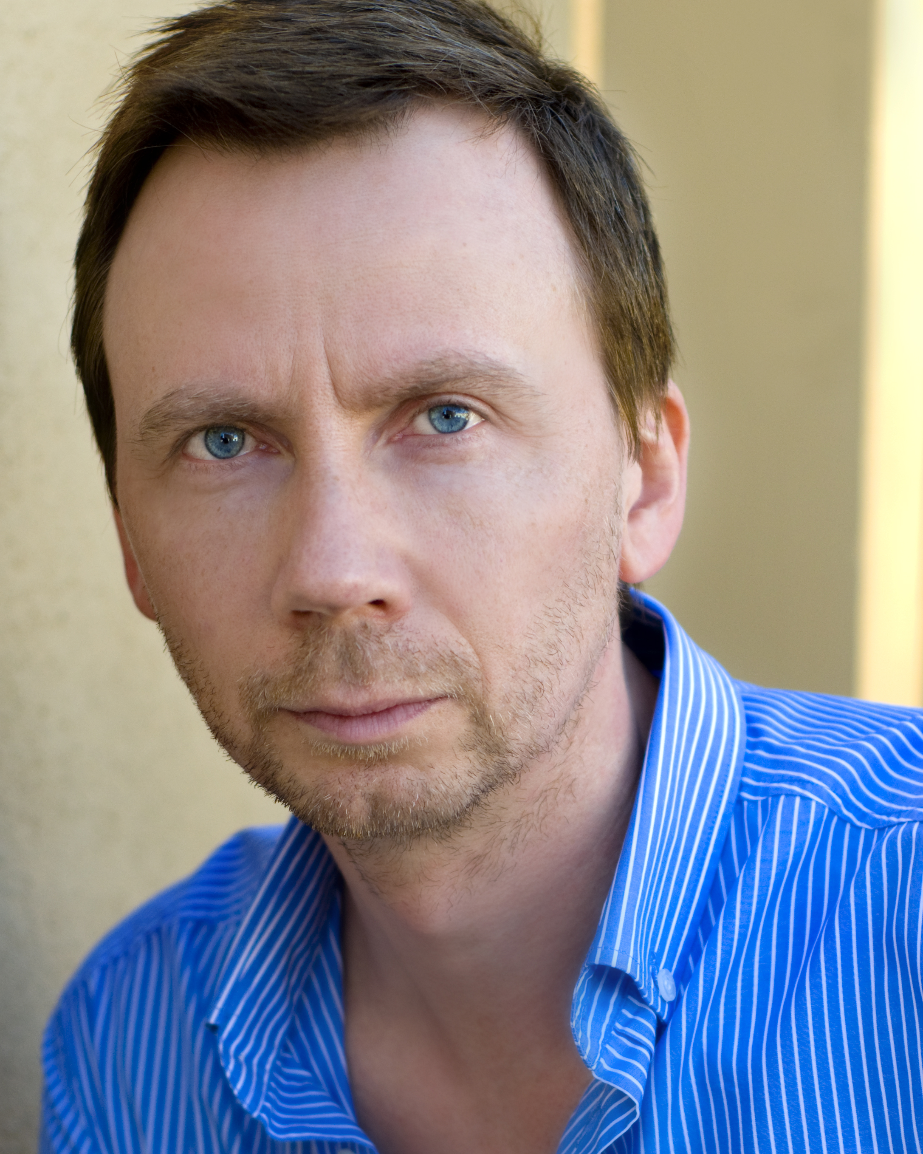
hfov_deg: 13.9
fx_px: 3790
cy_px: 805
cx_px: 550
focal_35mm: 111
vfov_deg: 17.2
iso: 320
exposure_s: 1/500
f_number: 2.8
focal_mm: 50
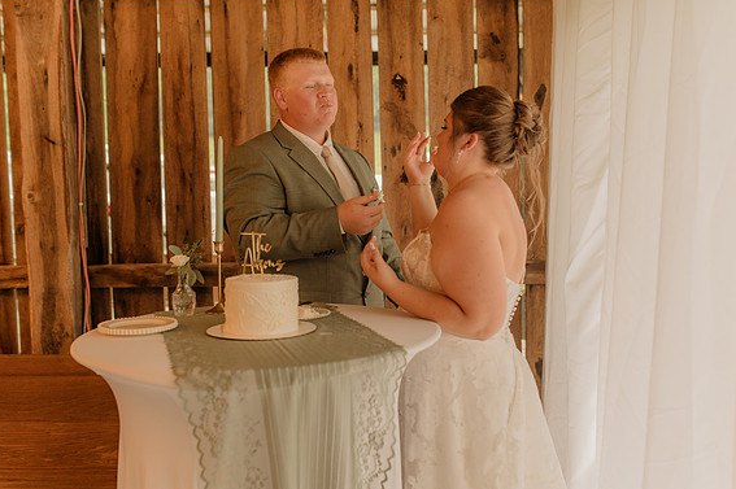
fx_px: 837
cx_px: 410
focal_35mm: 41
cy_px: 221
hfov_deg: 47.4
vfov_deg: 32.6
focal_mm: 35
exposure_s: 1/200
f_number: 2.5
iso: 640
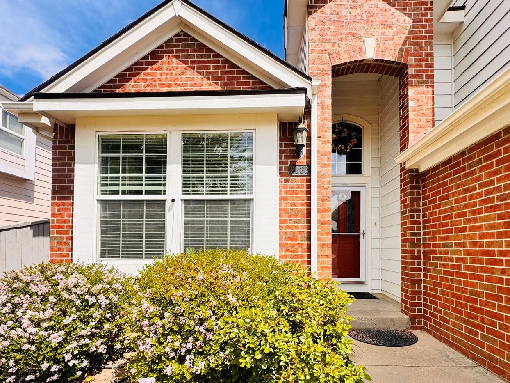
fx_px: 265
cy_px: 242
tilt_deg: -1.1
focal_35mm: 18
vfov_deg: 70.3
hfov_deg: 87.6
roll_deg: -0.2
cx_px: 273
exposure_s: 1/1506
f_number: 2.2
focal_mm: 2.22
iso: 40
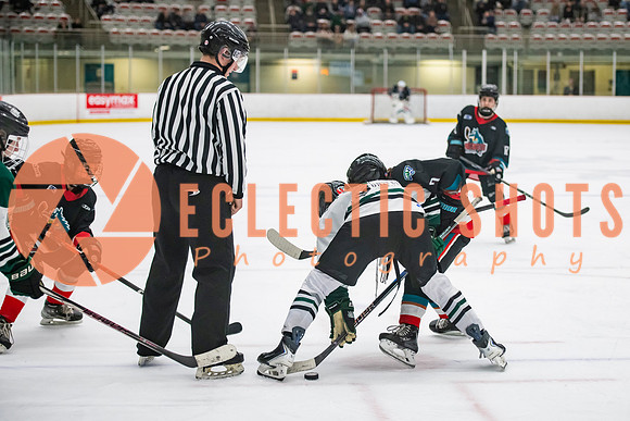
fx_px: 1667
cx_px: 370
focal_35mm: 95
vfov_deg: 14.4
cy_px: 206
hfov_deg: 21.4
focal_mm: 80
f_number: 3.2
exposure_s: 1/640
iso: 2000
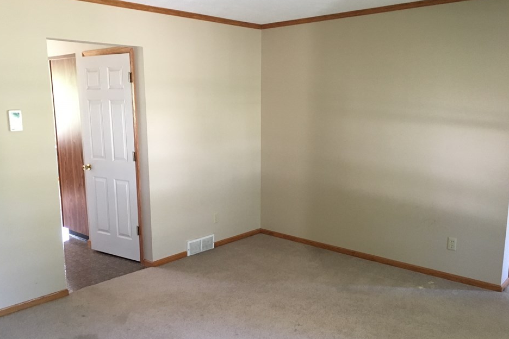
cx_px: 237
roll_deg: +0.7
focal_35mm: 33
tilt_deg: -10.1
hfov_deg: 57.2
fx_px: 467
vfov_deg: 39.9
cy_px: 188
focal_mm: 4.15
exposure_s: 1/15
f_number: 2.2
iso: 200
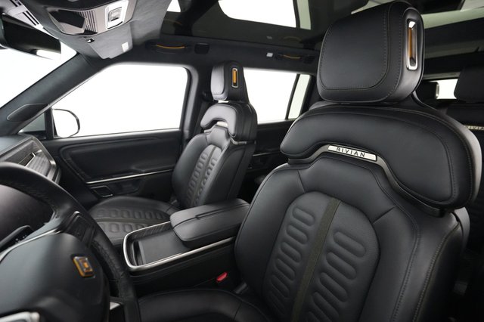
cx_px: 242
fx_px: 228
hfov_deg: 93.3
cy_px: 161
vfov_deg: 70.4
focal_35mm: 17
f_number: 3.5
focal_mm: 17
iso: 12800
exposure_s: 1/60
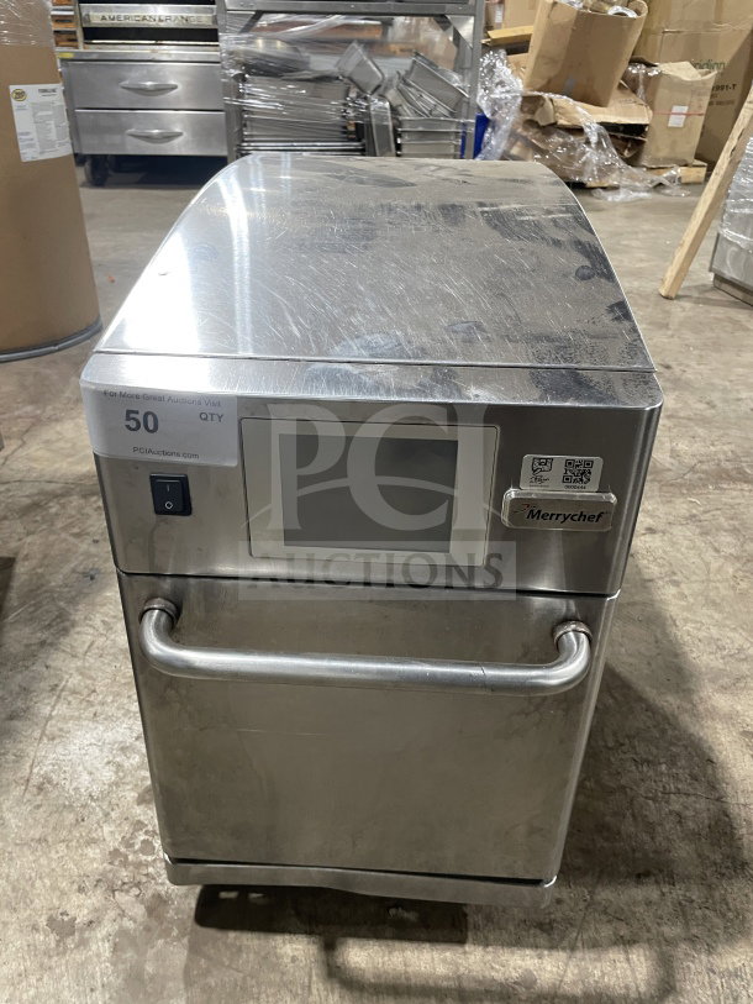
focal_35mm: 26
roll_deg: -0.5
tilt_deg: -30.2
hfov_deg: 53.1
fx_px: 754
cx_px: 376
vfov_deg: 67.3
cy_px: 502
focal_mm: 4.2
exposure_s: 1/60
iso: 250
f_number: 1.6
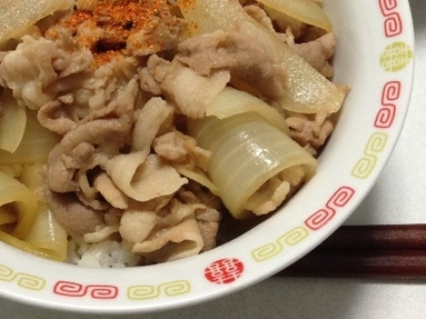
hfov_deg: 28.1
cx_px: 162
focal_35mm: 69
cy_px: -2
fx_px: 849
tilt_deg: -57.0
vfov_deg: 20.6
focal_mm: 4.12
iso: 160
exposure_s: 1/20
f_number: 2.4
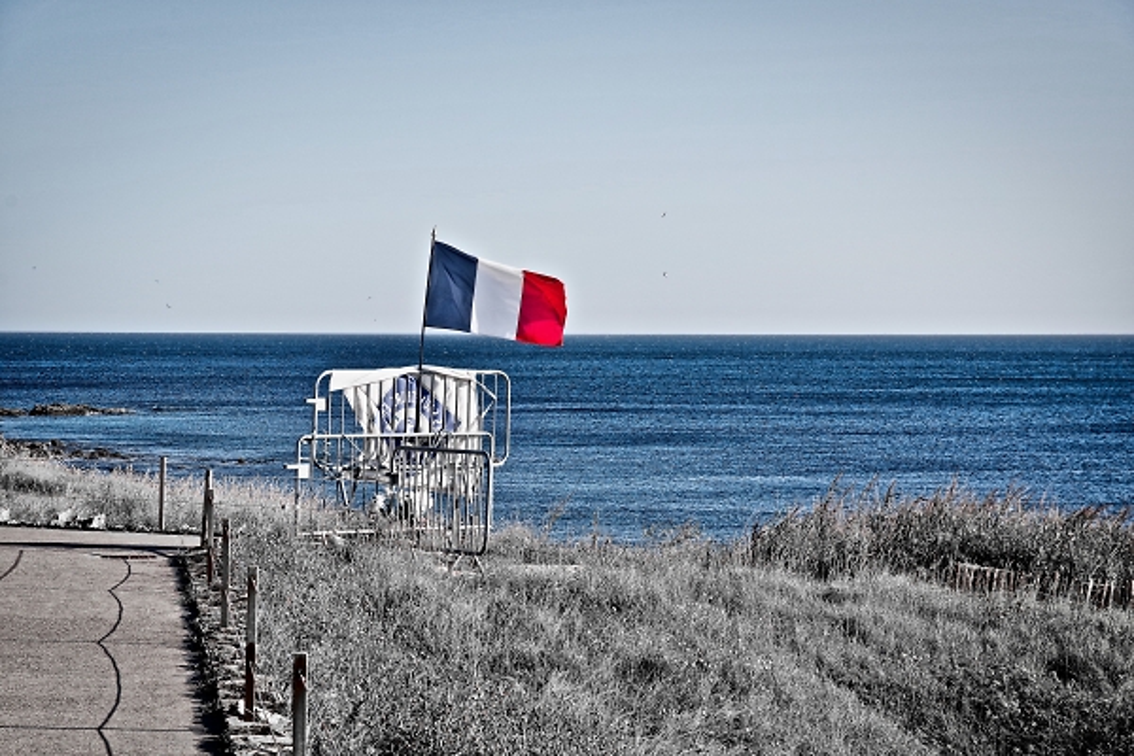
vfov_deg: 13.4
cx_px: 567
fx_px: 3213
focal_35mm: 102
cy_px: 378
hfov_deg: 20.0
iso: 200
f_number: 10
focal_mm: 68
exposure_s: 1/250
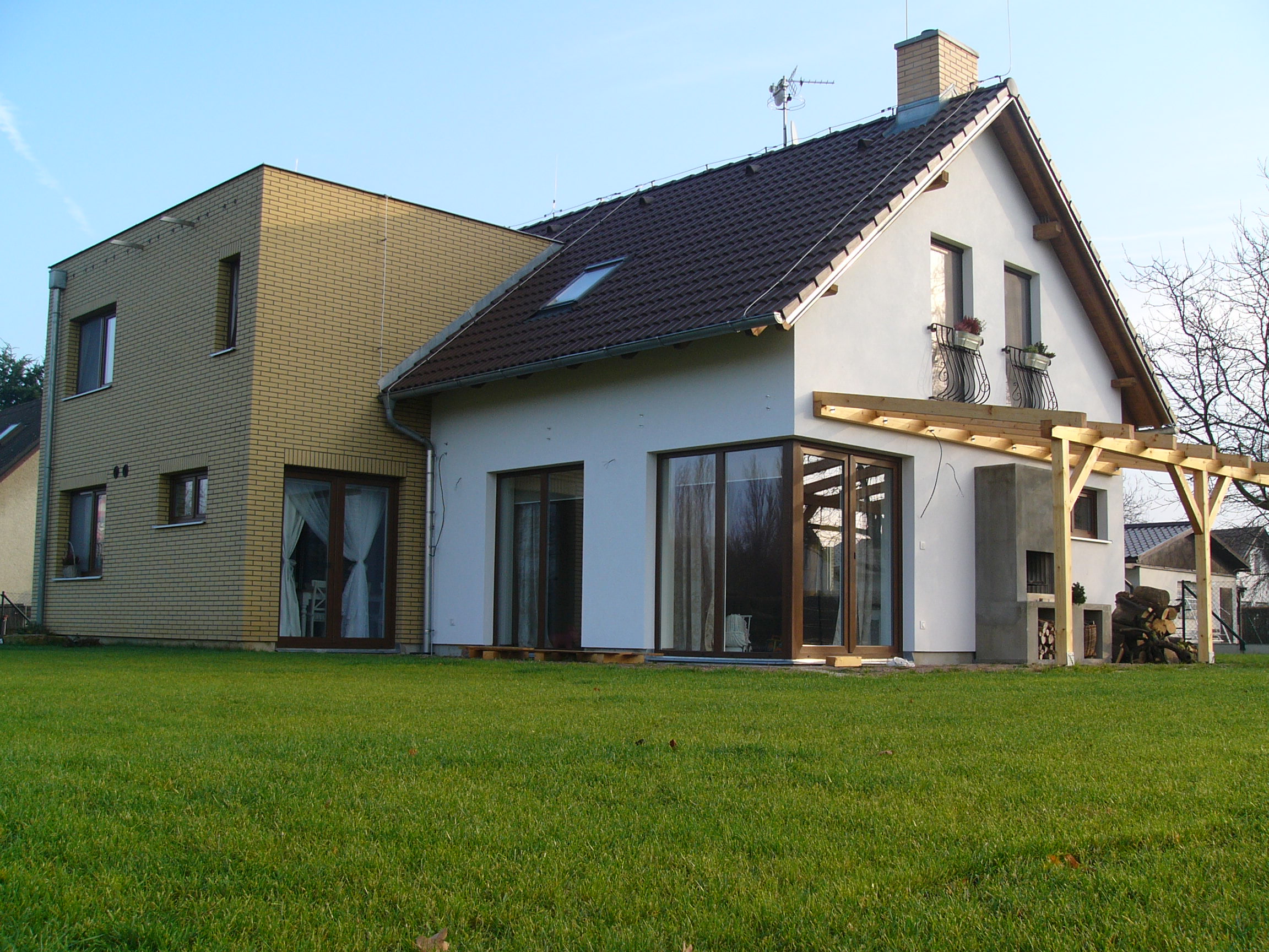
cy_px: 476
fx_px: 1393
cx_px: 634
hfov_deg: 49.0
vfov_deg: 37.7
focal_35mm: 38
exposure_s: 1/160
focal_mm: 6.4
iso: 50
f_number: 4
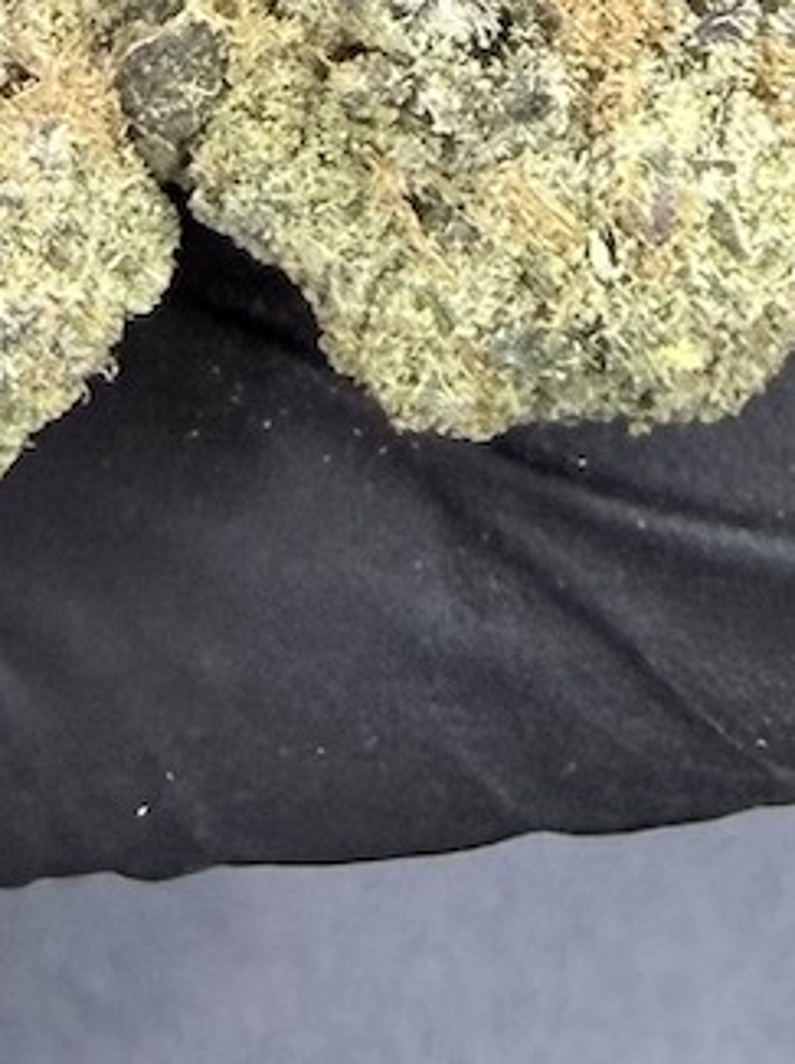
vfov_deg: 13.0
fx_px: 4357
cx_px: 193
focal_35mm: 142
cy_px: -625
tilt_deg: -65.0
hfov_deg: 10.4
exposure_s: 1/50
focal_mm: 2.22
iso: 160
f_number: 2.2
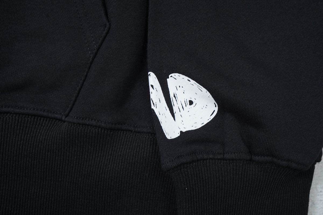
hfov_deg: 54.4
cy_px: 108
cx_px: 162
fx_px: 314
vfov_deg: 37.9
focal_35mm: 35
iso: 1600
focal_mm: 35
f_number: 10
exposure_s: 1/100
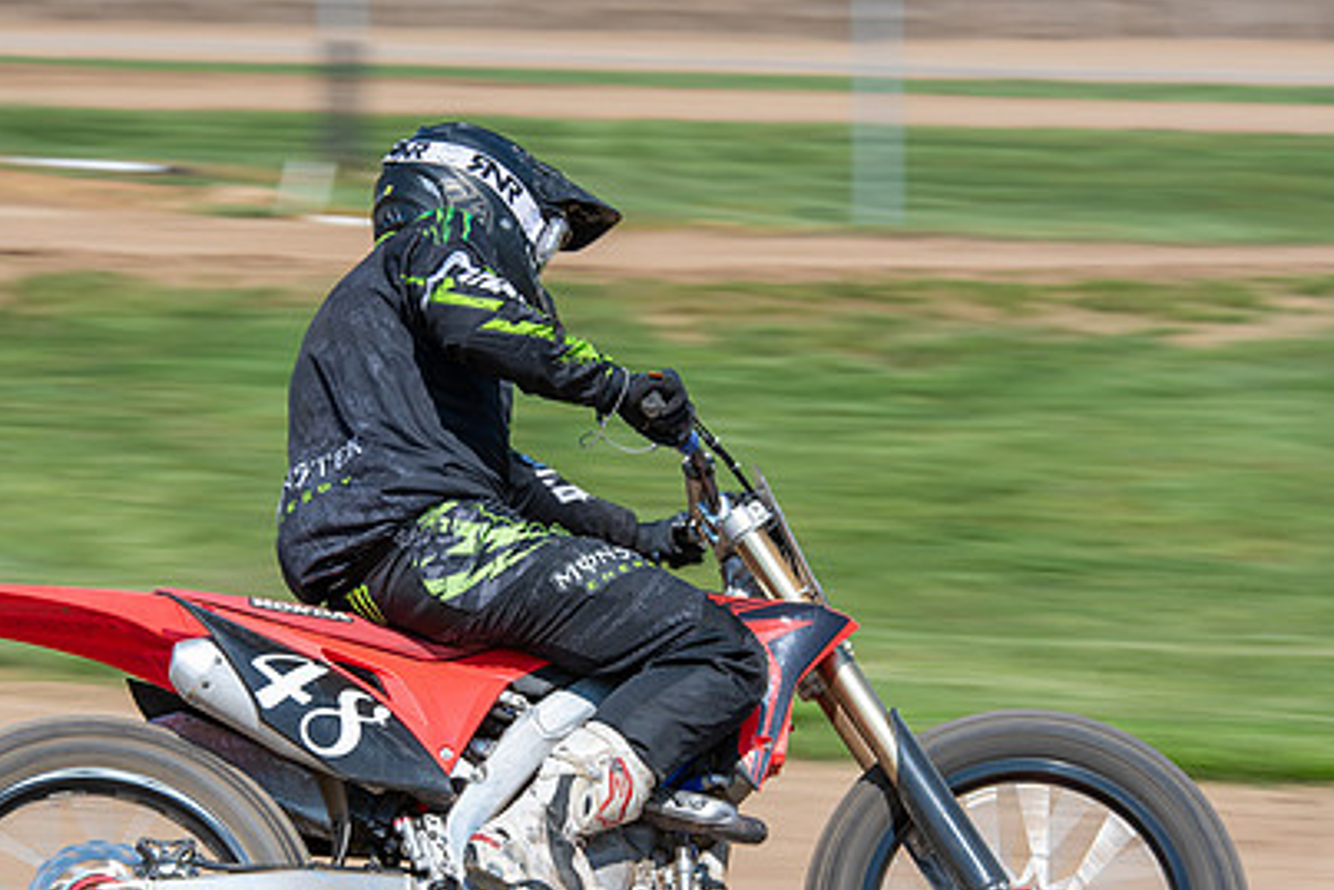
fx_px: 5968
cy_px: 581
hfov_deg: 12.8
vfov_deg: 8.5
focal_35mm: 161
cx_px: 553
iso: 100
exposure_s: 1/200
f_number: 8
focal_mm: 112
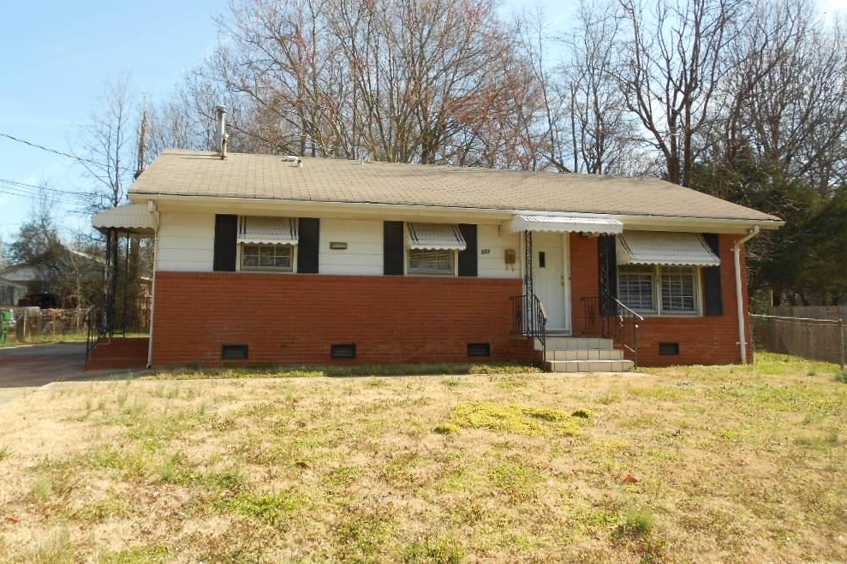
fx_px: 659
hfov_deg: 65.5
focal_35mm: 28
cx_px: 421
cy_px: 246
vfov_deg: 46.3
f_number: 3.2
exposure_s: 1/400
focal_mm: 4.6
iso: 80
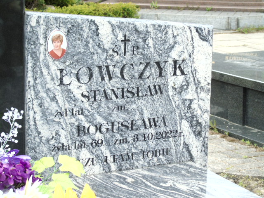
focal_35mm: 108
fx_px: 824
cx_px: 132
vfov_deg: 13.7
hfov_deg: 18.2
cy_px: 99
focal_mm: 19
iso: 80
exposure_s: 1/100
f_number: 4.4
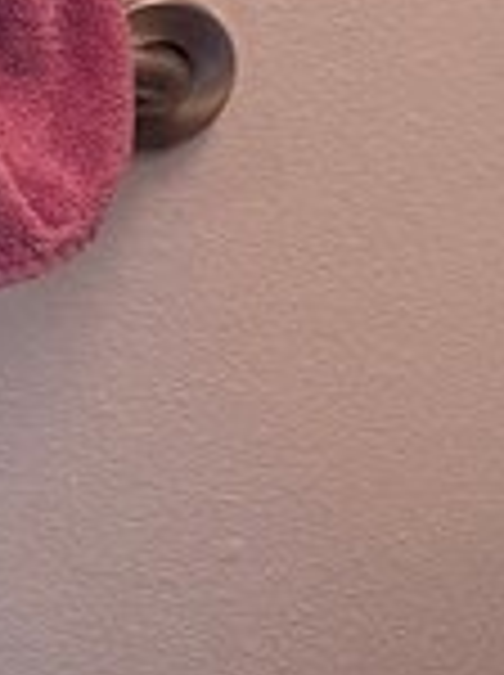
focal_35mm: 164
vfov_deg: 11.4
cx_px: 1629
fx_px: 3193
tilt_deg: -11.4
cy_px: -428
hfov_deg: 7.6
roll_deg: +2.9
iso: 160
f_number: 1.78
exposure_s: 1/120
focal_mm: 6.76
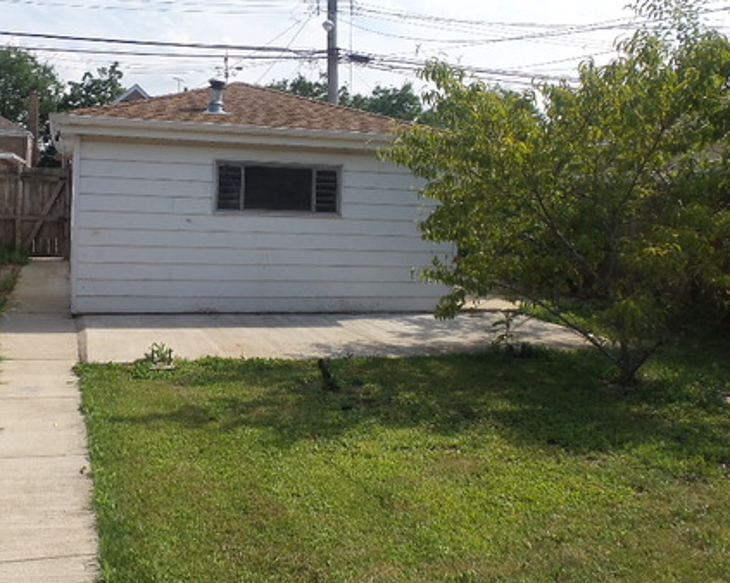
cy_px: 233
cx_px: 261
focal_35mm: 34
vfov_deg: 43.1
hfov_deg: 52.1
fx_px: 734
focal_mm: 4.1
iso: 100
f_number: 3.5
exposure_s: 1/1000
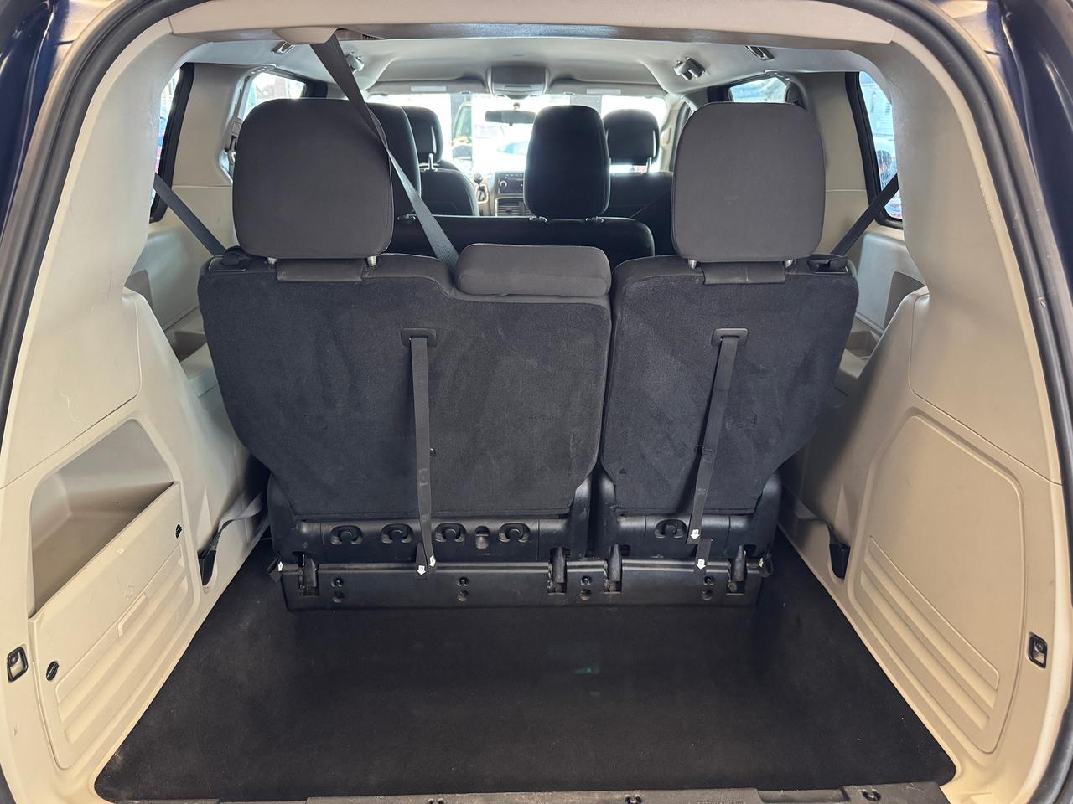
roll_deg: -1.1
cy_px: 402
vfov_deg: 56.8
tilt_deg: -20.6
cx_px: 536
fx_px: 744
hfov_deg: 71.6
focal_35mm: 24
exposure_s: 1/40
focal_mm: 6.76
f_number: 1.78
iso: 800
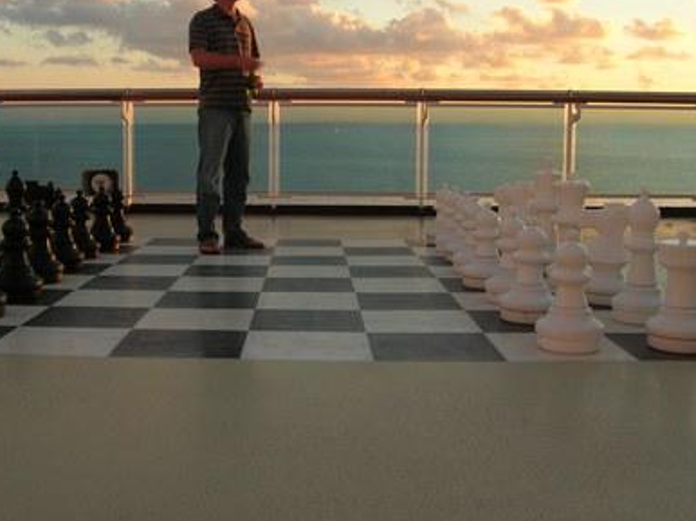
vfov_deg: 32.7
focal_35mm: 44
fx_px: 884
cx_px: 252
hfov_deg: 42.6
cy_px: 197
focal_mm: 5.7
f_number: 4.9
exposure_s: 1/70.1
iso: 50
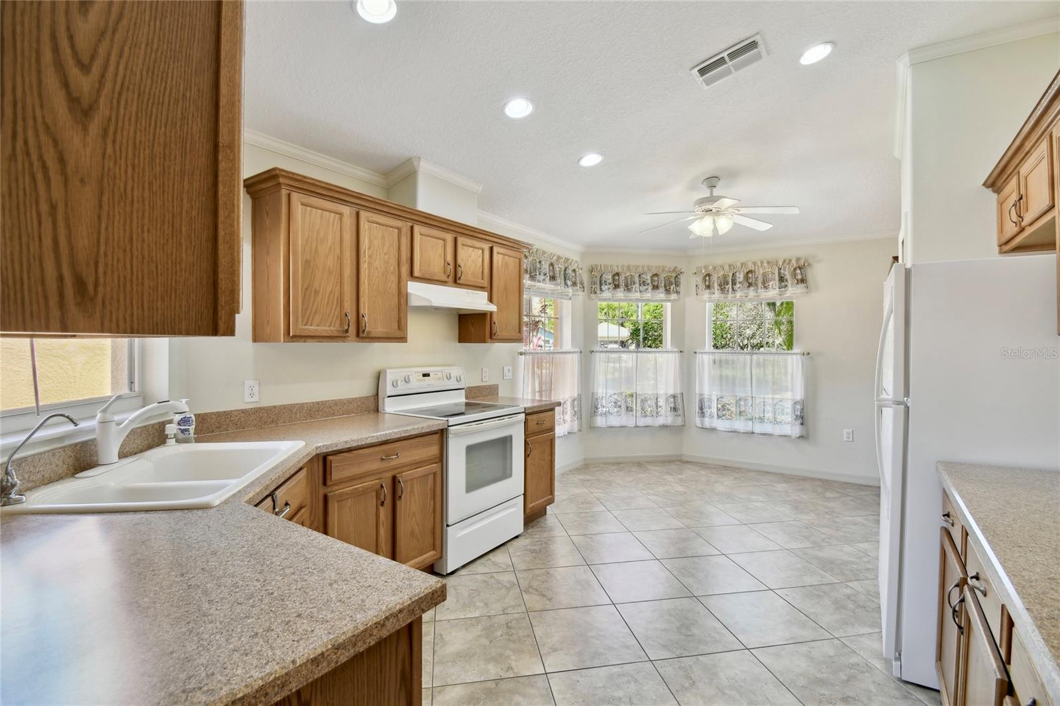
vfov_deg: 77.3
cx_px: 530
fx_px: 442
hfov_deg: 100.4
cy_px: 353
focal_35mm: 15
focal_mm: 10
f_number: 7.1
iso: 100
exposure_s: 1/15
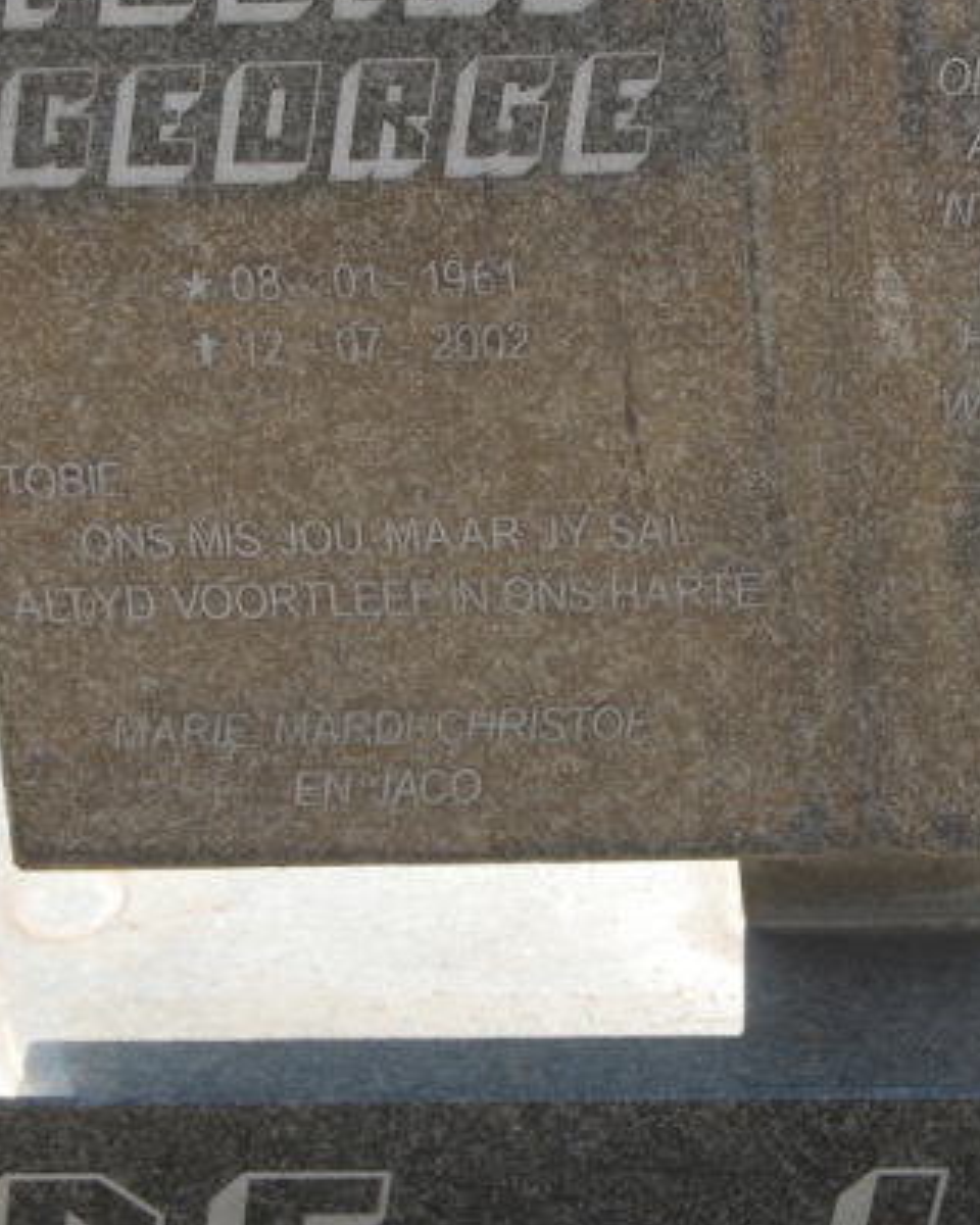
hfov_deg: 11.2
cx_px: 873
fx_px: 4967
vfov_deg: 14.0
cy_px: 458
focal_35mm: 137
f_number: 6.3
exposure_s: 1/160
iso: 200
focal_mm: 38
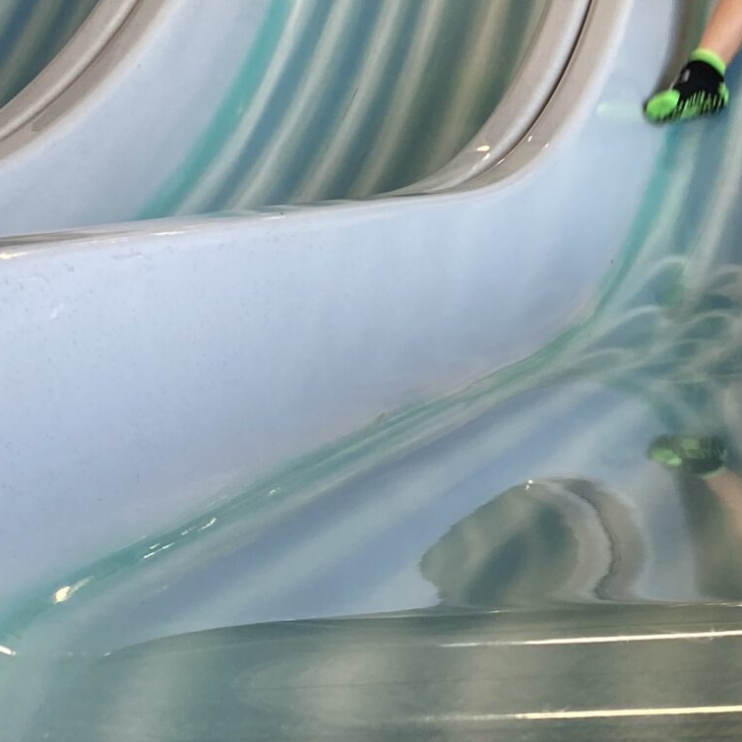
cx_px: 1012
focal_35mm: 78
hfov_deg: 20.0
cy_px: 87
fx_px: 1892
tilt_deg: -2.6
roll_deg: +0.8
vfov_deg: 21.7
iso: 100
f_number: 1.8
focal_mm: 4.25
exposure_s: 1/120
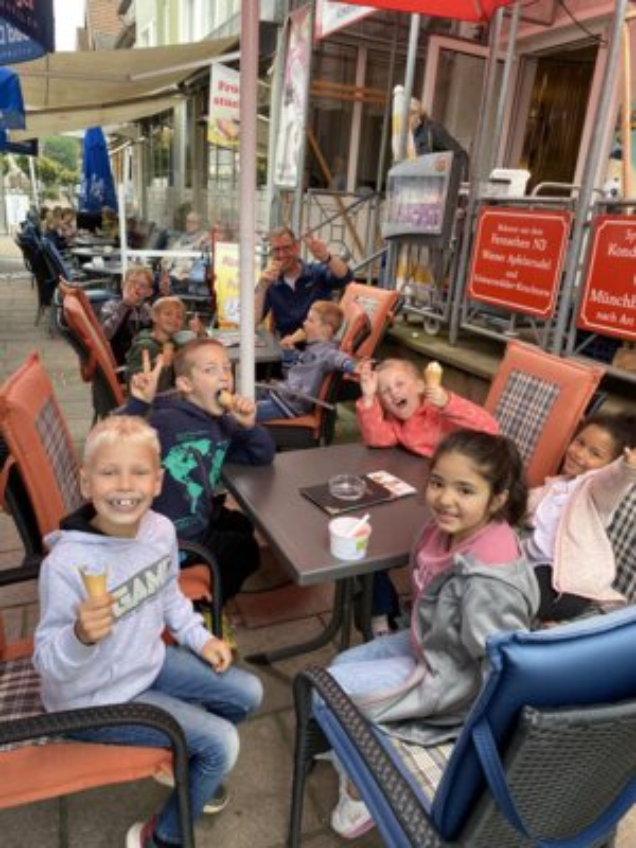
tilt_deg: -18.8
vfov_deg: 67.3
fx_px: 637
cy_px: 424
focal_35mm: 26
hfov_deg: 53.1
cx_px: 318
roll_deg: -4.8
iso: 40
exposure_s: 1/122
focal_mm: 4.25
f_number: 1.8
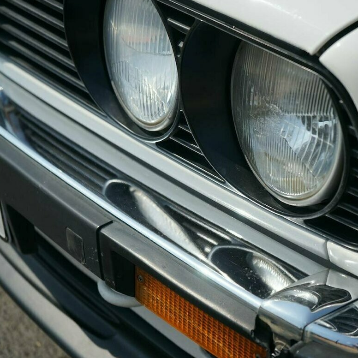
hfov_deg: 24.1
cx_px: 255
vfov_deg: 24.3
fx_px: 831
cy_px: 174
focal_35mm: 71
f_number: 5
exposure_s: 1/1600
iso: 160
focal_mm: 54
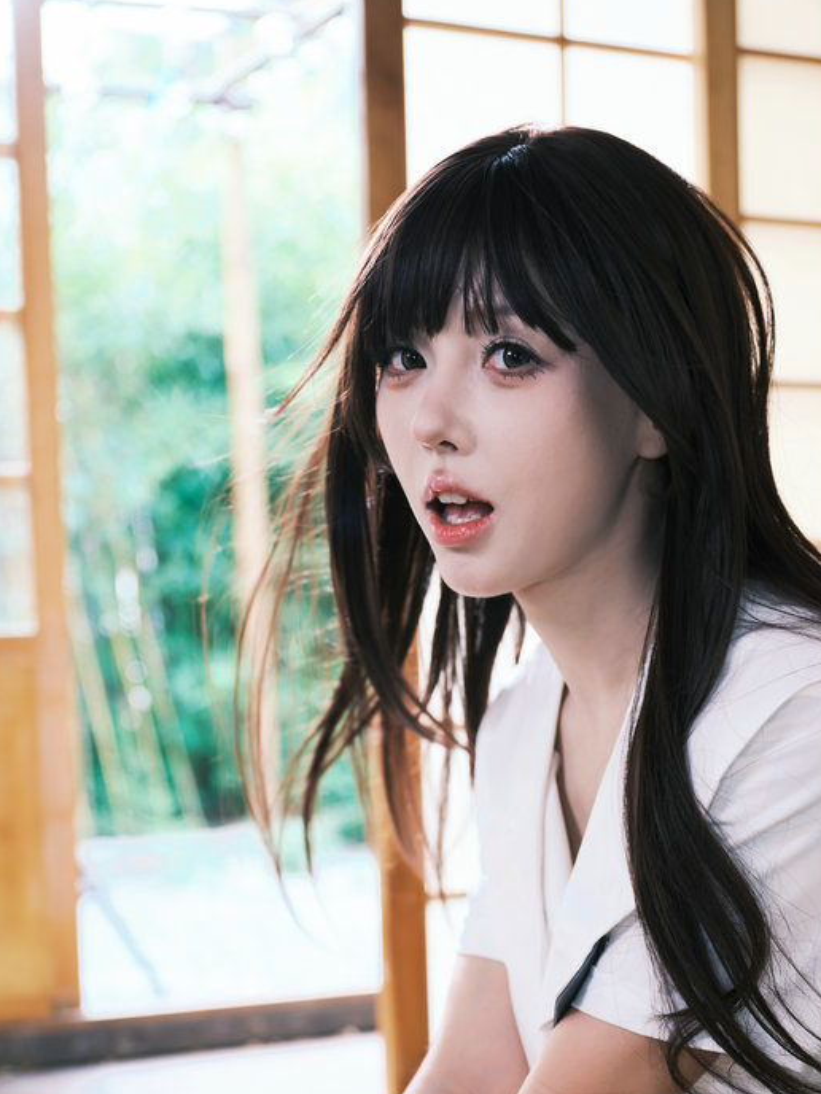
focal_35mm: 68
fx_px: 2150
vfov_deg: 27.8
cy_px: 921
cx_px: 609
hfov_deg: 21.4
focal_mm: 49.8
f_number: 4
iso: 400
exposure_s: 1/160
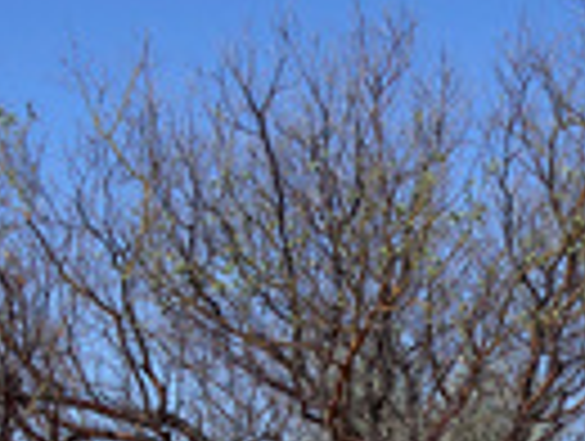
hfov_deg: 9.1
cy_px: 506
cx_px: 504
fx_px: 3657
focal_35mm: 216
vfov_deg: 6.9
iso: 80
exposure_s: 1/320
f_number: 5.6
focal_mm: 14.9
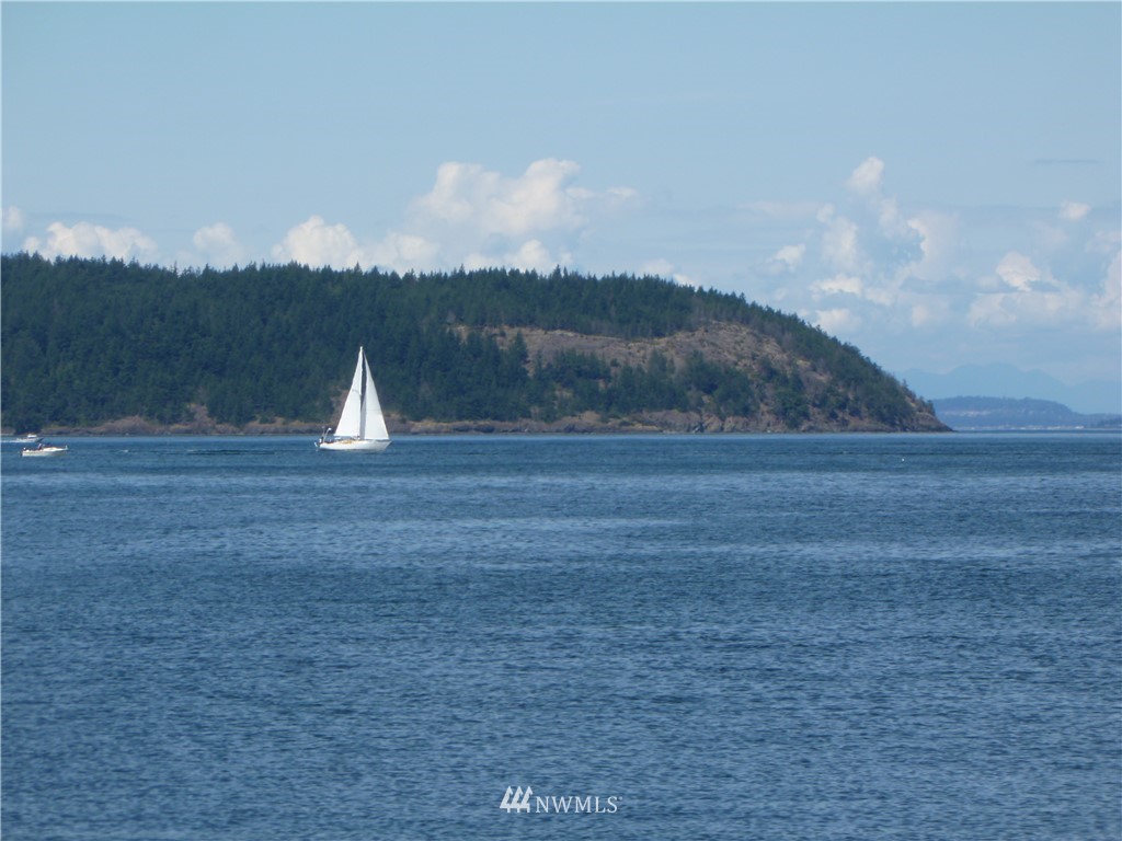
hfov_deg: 8.8
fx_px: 7260
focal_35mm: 224
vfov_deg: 6.6
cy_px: 420
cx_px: 561
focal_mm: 40
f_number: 5.9
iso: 80
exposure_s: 1/400
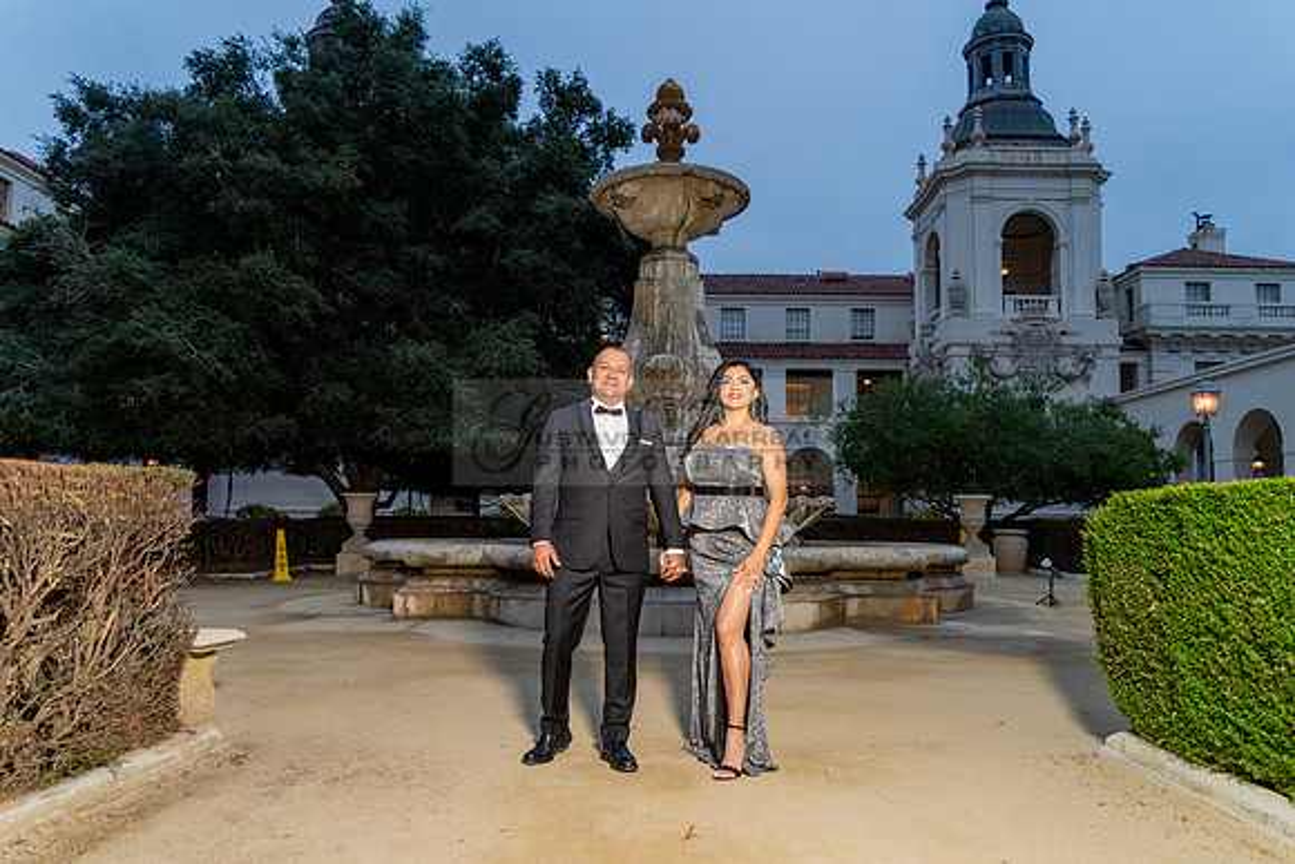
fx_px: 927
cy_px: 461
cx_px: 666
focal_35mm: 26
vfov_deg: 49.9
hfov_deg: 69.8
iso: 400
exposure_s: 1/200
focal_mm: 24
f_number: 4
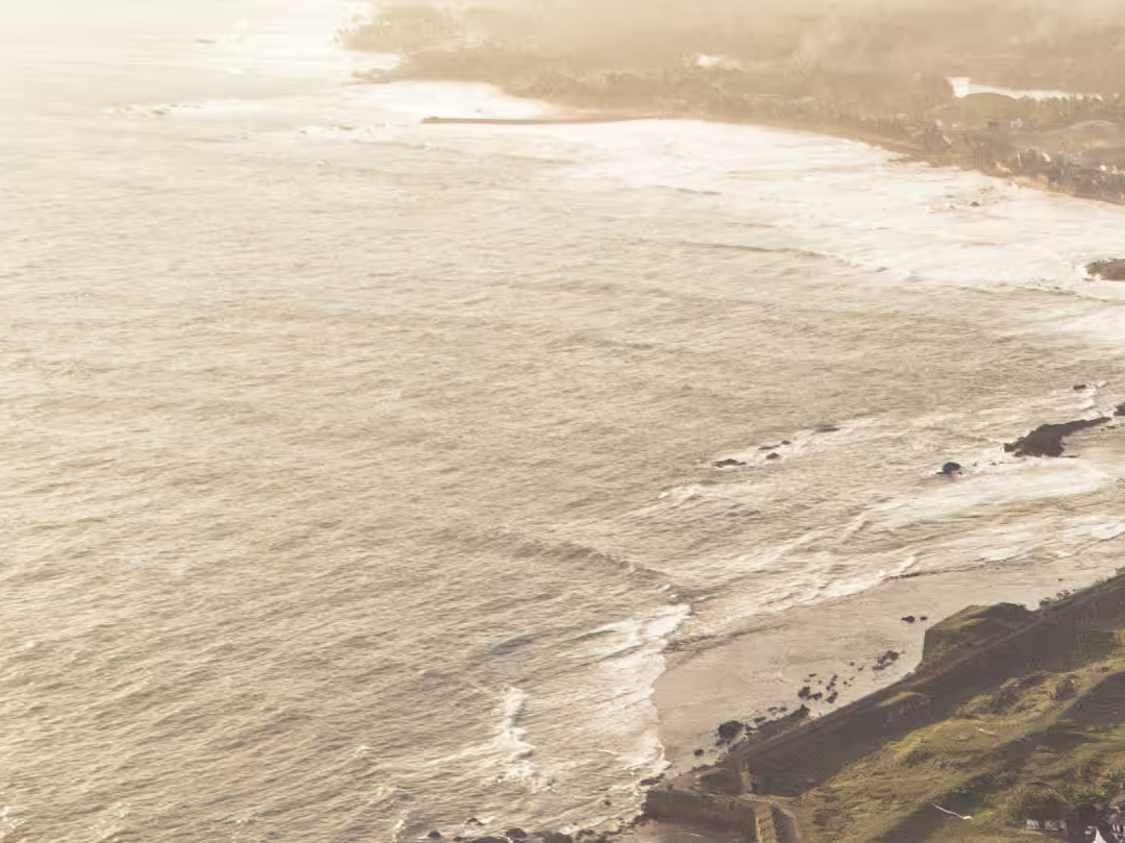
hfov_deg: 20.9
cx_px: 1838
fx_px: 2405
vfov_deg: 16.8
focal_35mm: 74
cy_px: 1477
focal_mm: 3.61
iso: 100
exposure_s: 1/200
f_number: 2.8
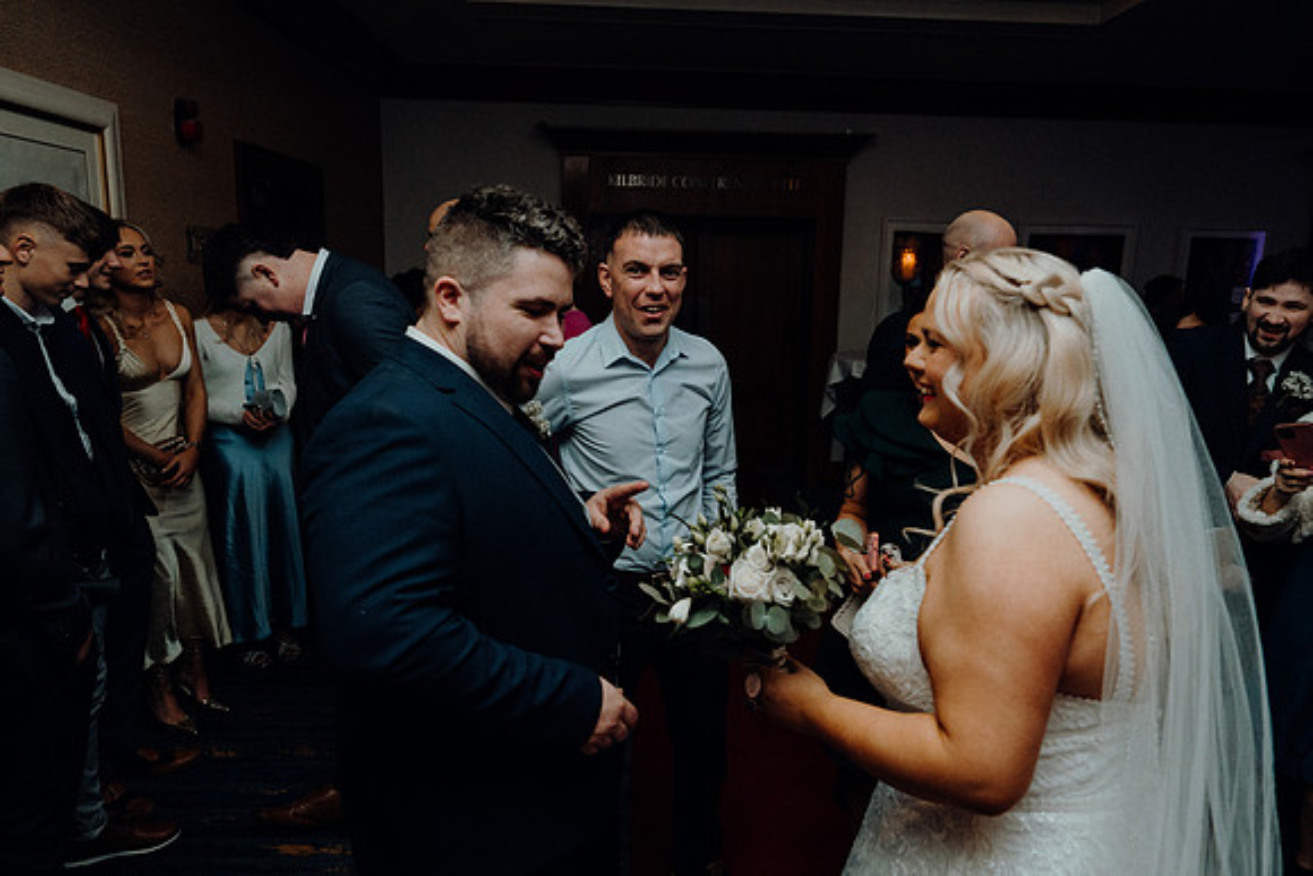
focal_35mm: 24
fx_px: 875
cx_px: 656
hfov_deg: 73.7
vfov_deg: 53.2
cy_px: 438
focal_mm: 24
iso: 2500
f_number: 3.5
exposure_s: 1/160
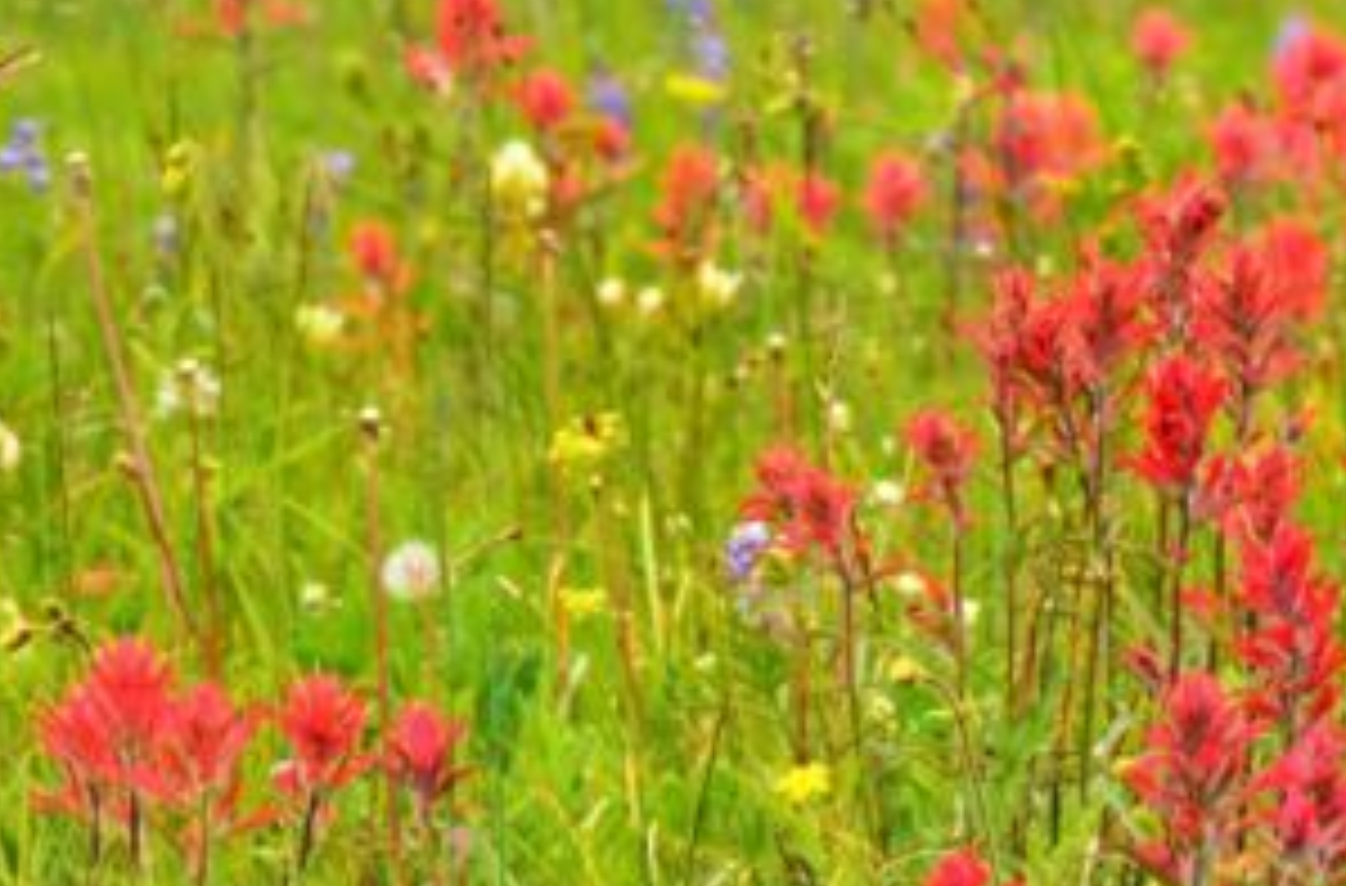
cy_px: 627
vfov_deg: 2.1
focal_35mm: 643
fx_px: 23953
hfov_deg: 3.2
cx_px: 1387
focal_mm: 200
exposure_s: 1/125
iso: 200
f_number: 11
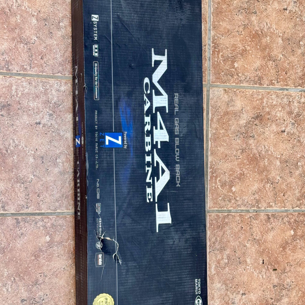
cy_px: 151
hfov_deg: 30.0
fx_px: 568
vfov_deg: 30.0
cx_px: 151
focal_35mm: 57
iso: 50
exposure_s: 1/125
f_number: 1.78
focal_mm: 6.76
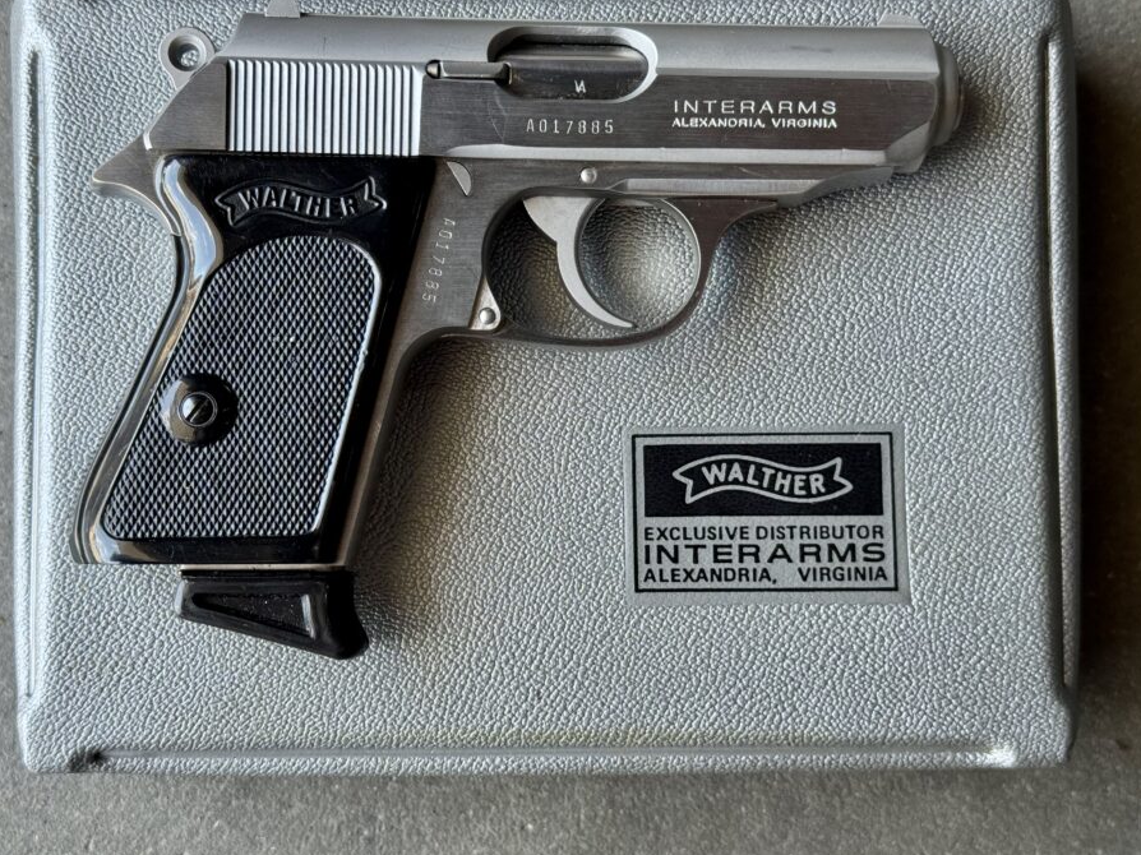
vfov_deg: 26.5
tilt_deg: -87.2
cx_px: 544
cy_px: 380
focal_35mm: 55
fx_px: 1812
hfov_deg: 34.9
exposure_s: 1/134
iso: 80
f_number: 1.78
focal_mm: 6.76
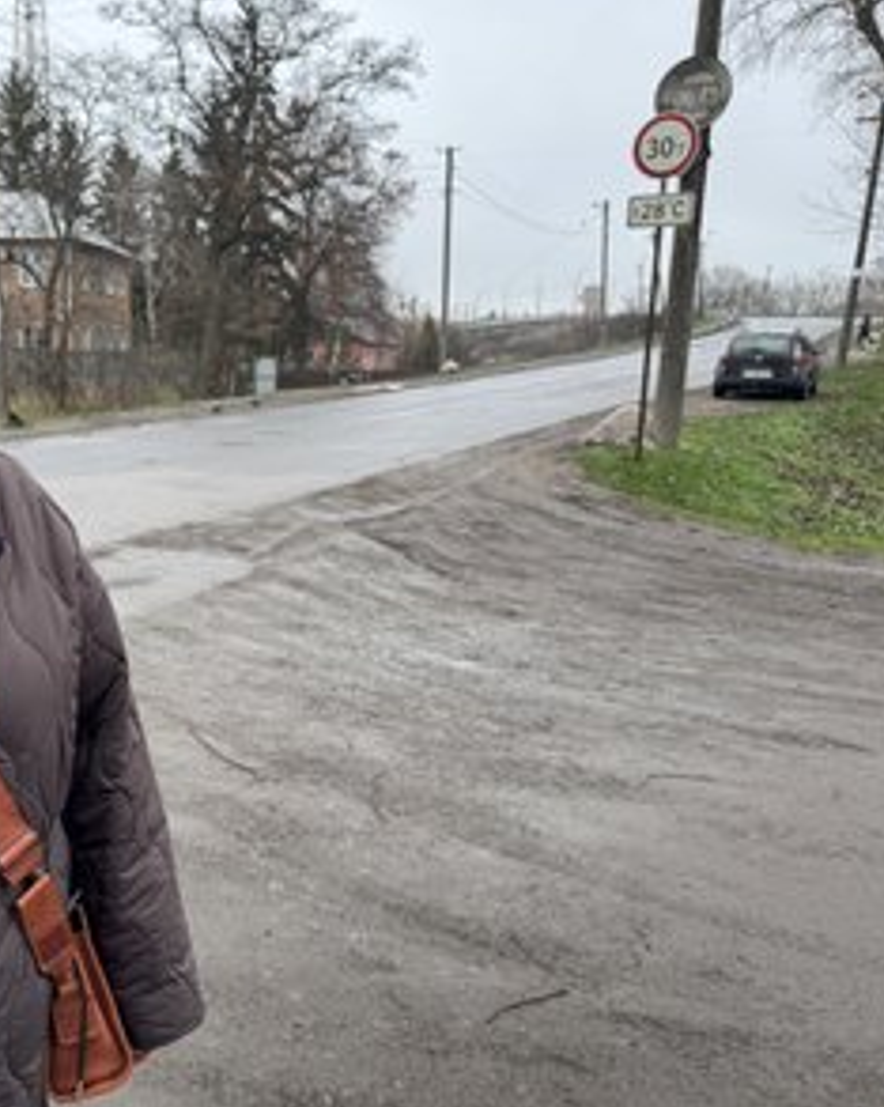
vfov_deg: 55.7
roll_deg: -0.2
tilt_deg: -12.2
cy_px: 559
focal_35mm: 32
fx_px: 1048
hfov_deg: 43.4
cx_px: 162
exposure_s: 1/121
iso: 80
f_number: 1.78
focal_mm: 6.76
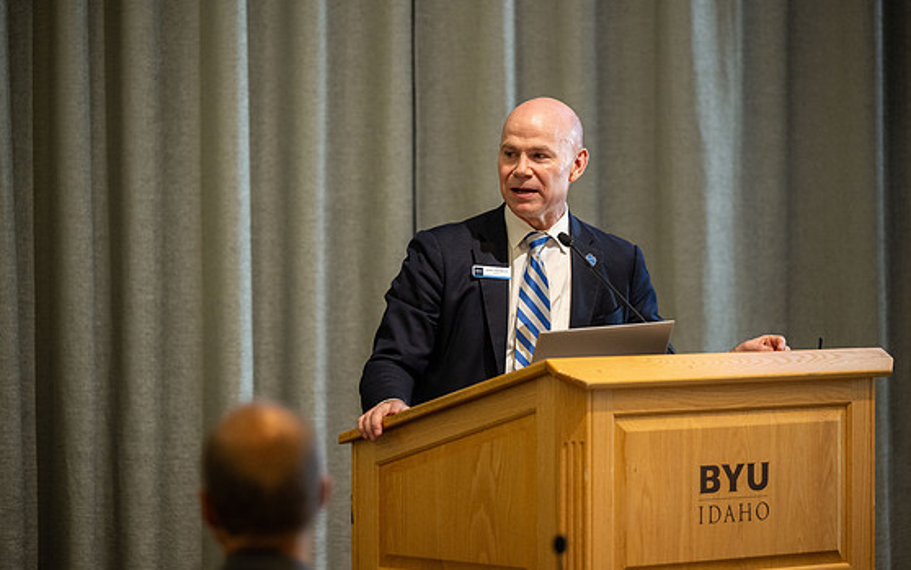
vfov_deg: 8.3
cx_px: 472
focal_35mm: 159
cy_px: 265
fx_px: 3948
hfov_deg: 13.2
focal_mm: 150
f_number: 2.8
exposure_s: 1/200
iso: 2000
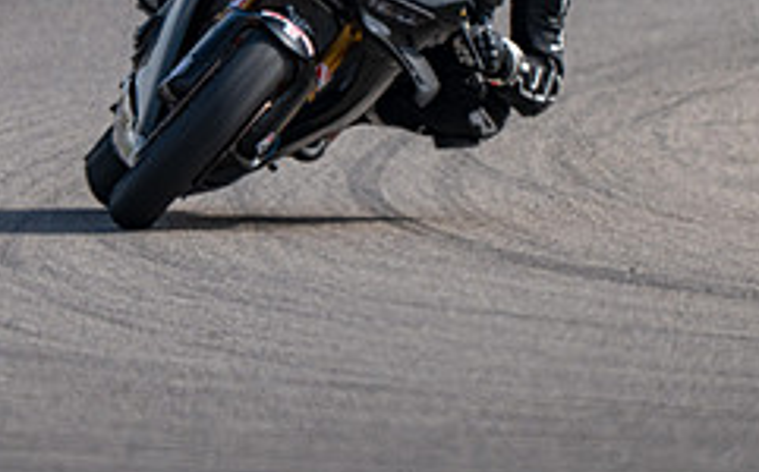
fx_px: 36446
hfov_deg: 1.2
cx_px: 268
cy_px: 71
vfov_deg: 0.7
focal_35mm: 1764
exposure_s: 1/800
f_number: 6.3
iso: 160
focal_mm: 600
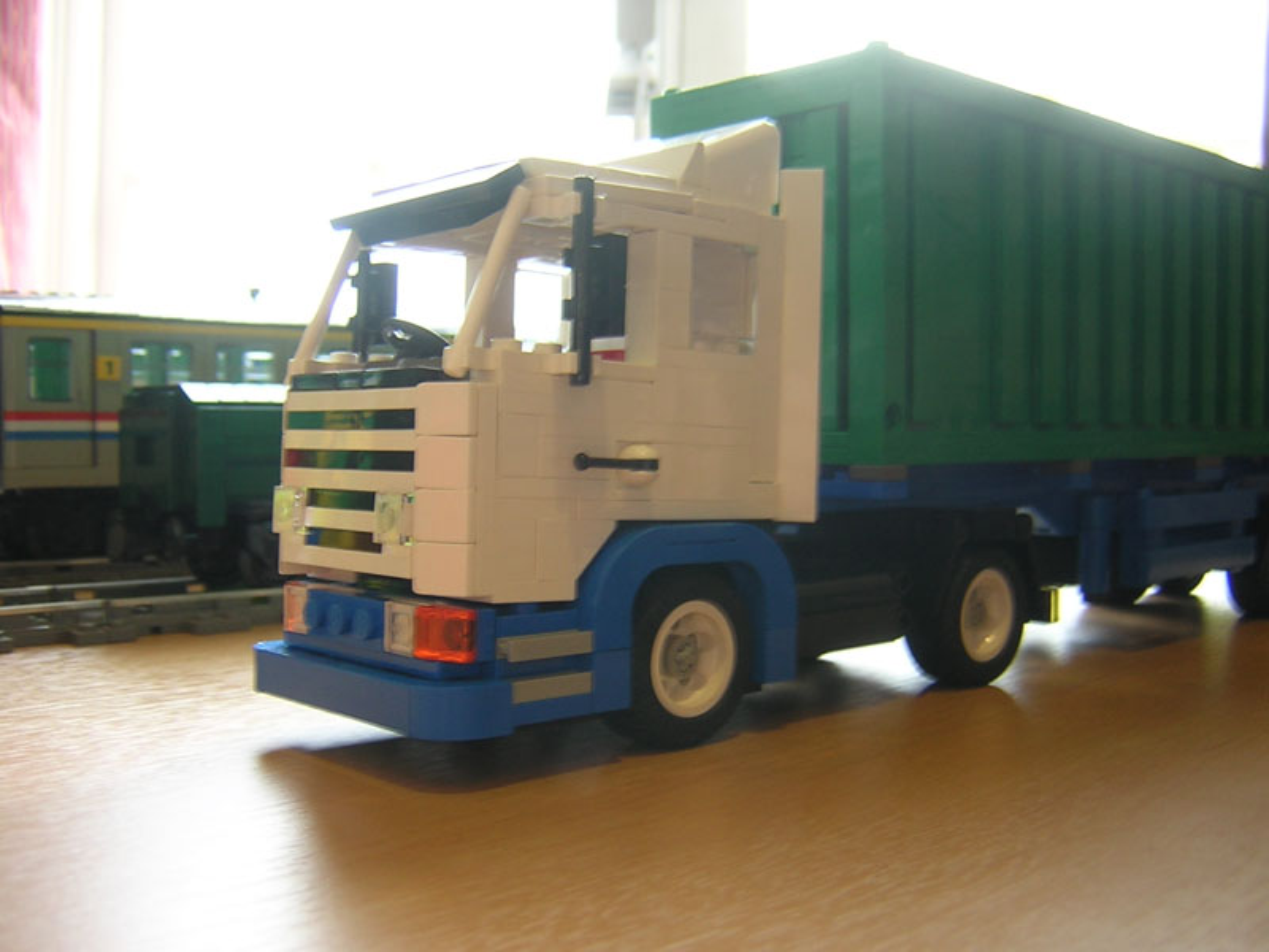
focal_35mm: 36
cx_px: 634
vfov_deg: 39.7
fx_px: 1320
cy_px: 476
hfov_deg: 51.4
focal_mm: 4.7
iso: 100
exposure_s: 1/10.6
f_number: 2.6
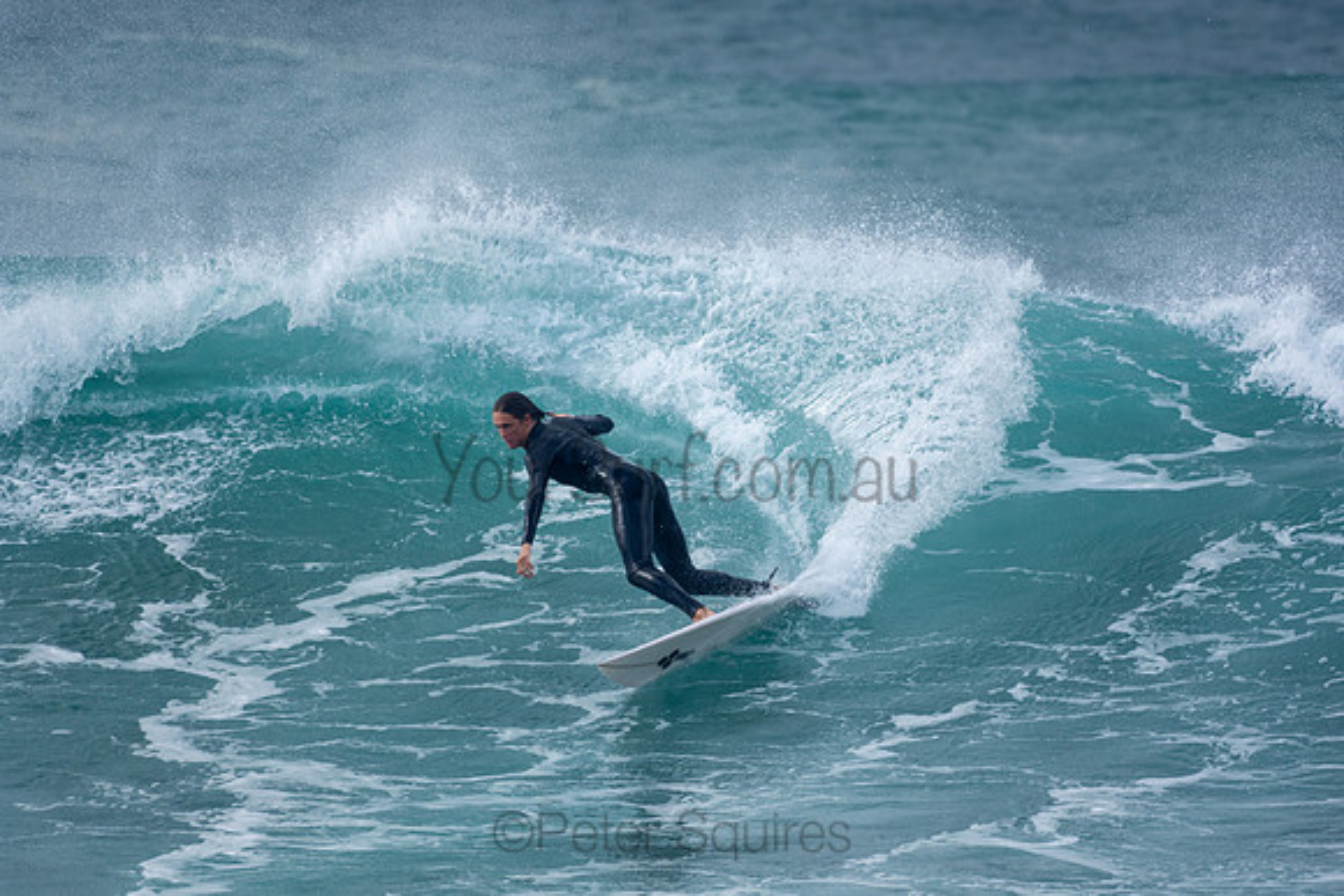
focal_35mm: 720
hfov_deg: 2.9
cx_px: 672
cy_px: 448
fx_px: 26885
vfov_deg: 1.9
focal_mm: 480
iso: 180
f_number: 5.6
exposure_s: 1/800
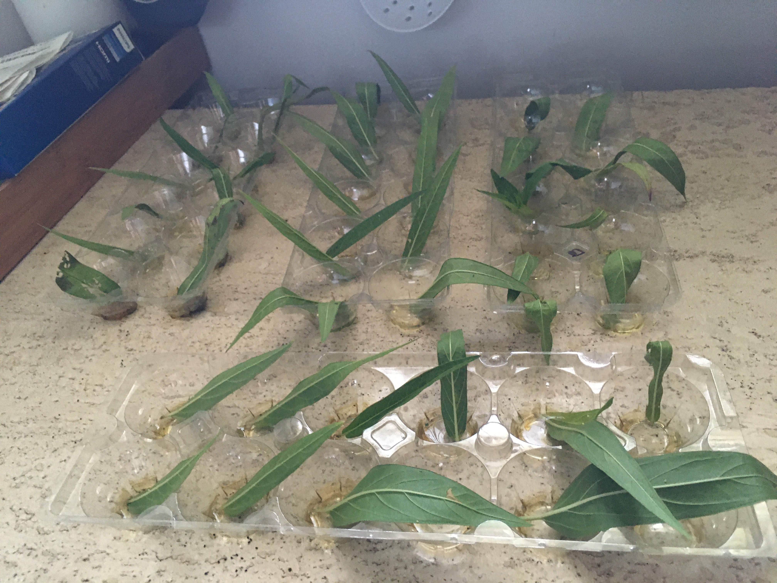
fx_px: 651
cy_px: 292
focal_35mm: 29
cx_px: 388
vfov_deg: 48.2
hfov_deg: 61.7
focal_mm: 4.15
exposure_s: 1/20
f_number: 2.2
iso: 200
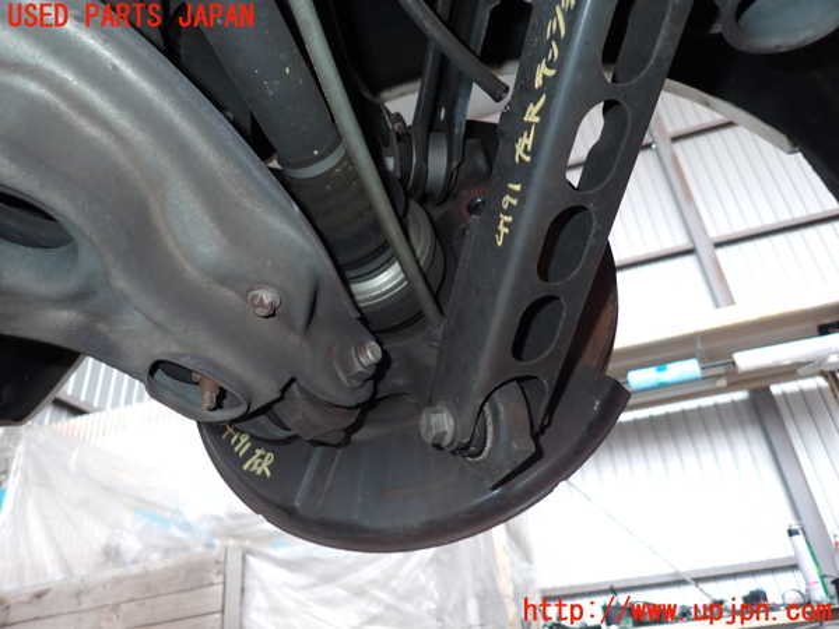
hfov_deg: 69.4
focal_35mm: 25
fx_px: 606
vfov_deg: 54.9
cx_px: 420
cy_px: 314
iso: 200
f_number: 2
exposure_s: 1/30
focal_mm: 4.5
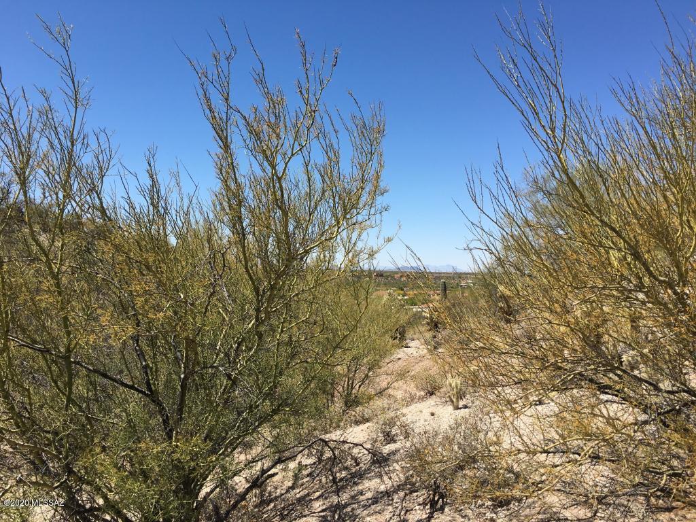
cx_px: 348
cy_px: 261
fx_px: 583
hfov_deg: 61.7
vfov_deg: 48.2
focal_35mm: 29
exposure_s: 1/1672
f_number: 2.2
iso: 25
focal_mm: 4.15
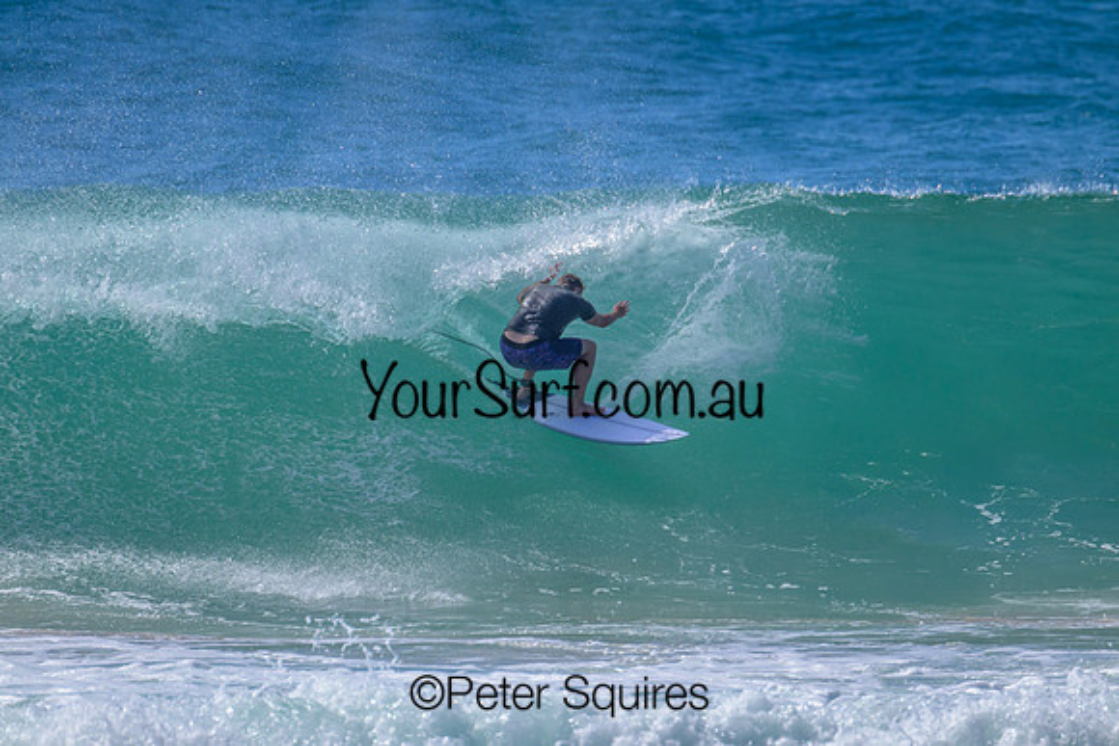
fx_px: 24871
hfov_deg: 2.6
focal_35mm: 800
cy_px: 373
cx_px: 560
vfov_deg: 1.7
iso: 800
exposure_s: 1/2000
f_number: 11
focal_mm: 800
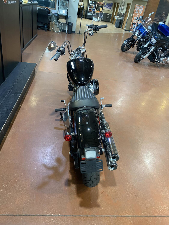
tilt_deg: -32.4
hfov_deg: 53.1
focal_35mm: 26
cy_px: 112
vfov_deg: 67.3
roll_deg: -9.1
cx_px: 84
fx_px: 169
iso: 250
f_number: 1.8
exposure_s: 1/60
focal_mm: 4.25
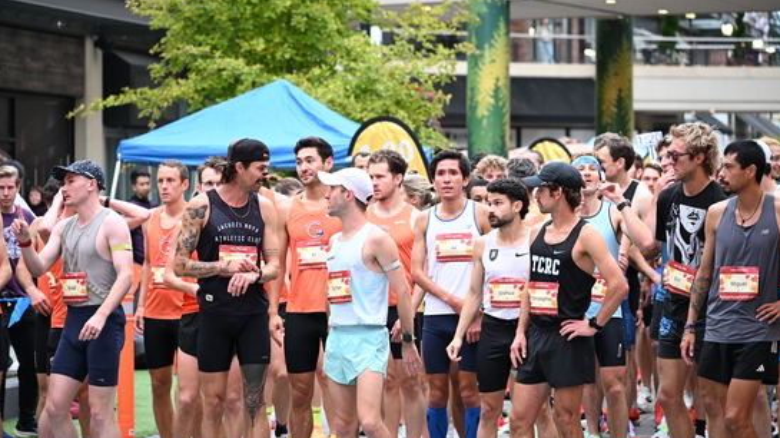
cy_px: 235
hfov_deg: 16.9
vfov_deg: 9.5
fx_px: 2626
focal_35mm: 127
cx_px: 392
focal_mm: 120
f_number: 4
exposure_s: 1/500
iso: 2000
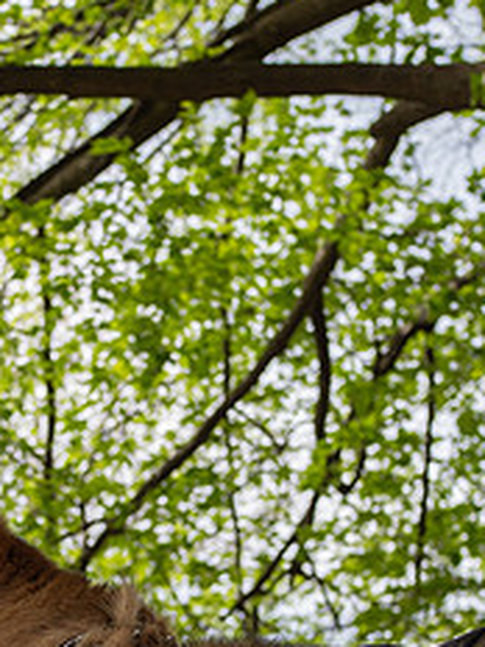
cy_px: 547
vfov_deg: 19.9
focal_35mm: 97
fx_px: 1812
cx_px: 60
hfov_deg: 15.1
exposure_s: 1/320
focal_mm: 25
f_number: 4
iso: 200
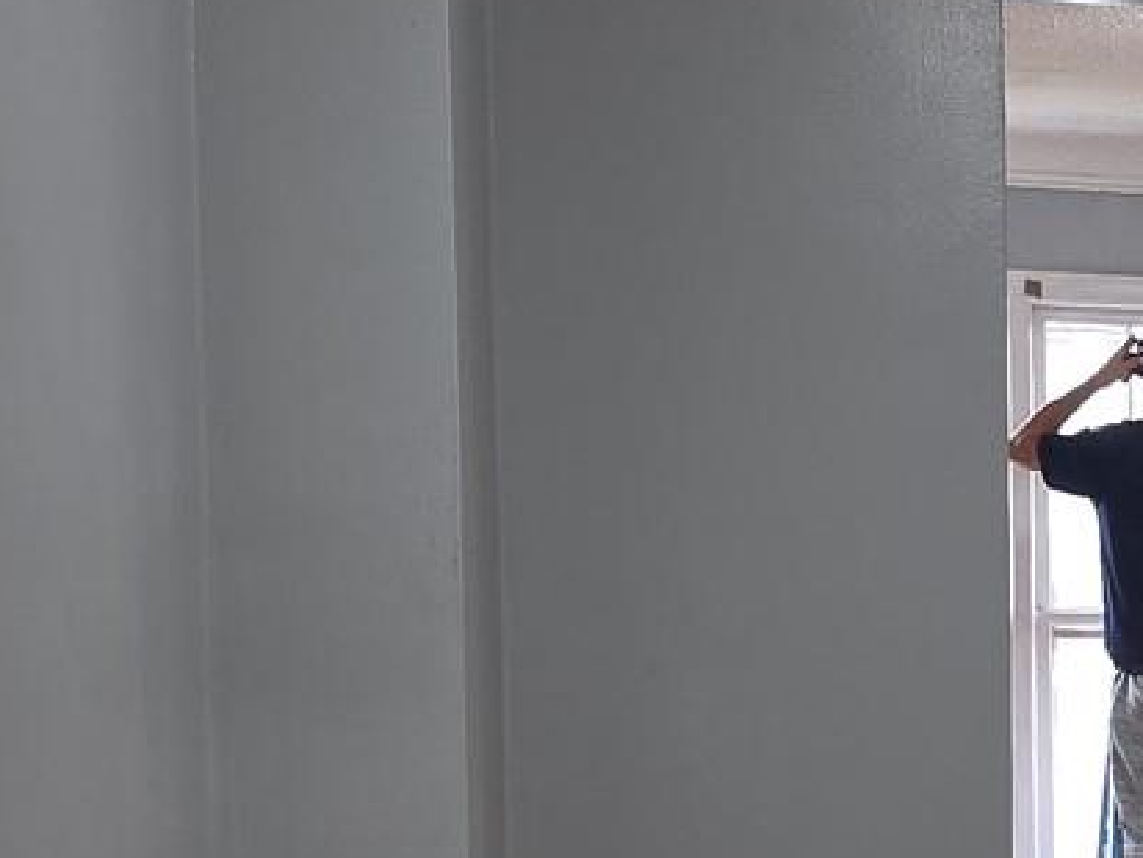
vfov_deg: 12.7
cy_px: 1024
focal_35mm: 114
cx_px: 1874
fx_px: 3765
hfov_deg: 15.5
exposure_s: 1/60
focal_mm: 6.5
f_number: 1.4
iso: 64
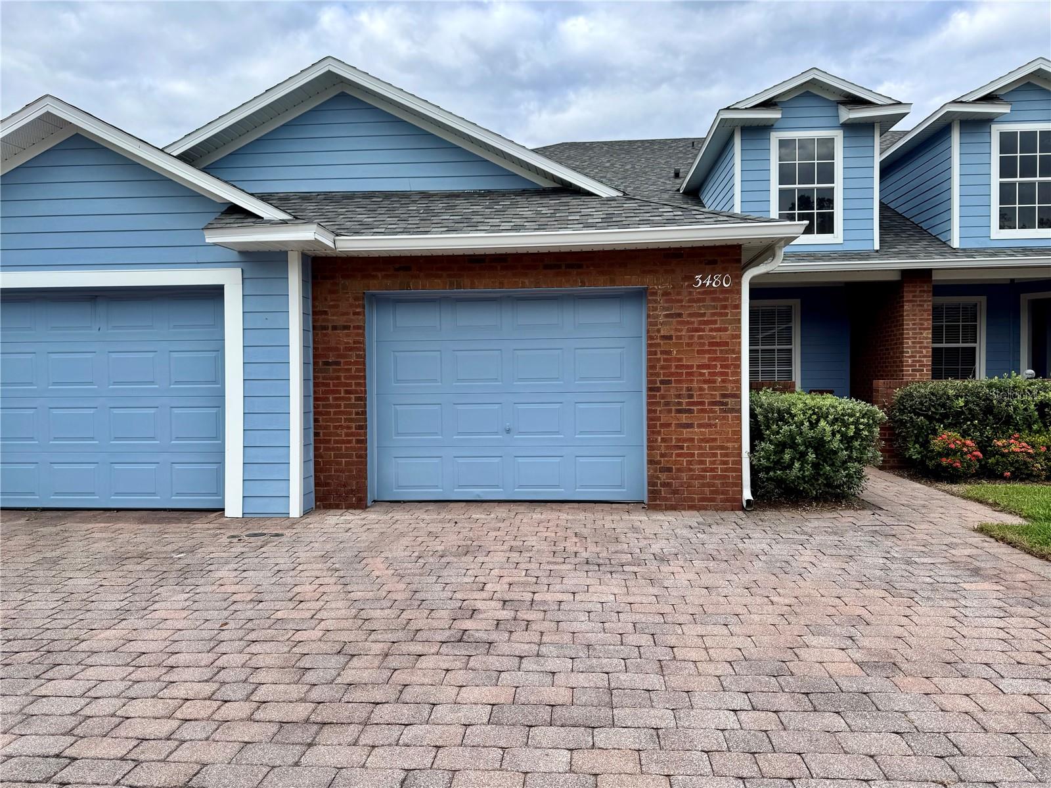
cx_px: 526
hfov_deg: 71.6
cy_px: 394
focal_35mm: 24
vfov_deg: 56.8
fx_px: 729
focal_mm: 6.76
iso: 80
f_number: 1.78
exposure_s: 1/1285
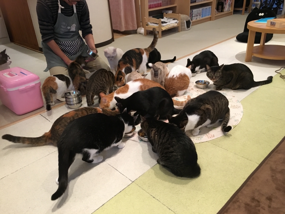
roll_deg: +3.6
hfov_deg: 61.7
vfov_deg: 48.2
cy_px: 107
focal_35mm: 29
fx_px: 239
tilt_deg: -27.1
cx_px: 142
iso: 200
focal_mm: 4.15
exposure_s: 1/24
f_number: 2.2
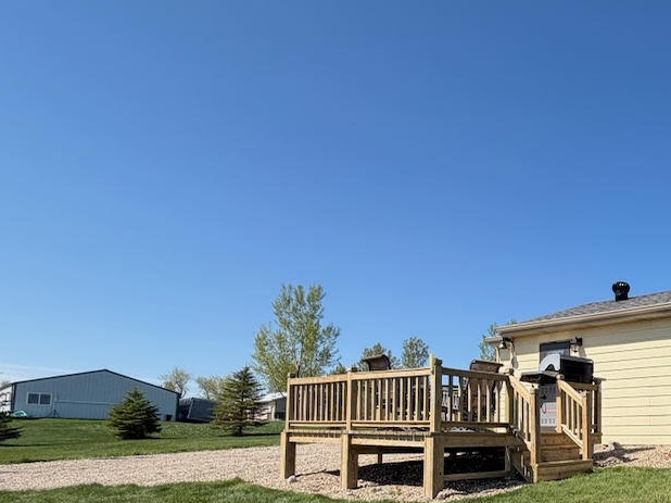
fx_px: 562
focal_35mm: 29
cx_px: 687
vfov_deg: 45.5
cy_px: 408
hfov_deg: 49.1
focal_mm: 2.22
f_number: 2.2
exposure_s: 1/770
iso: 25
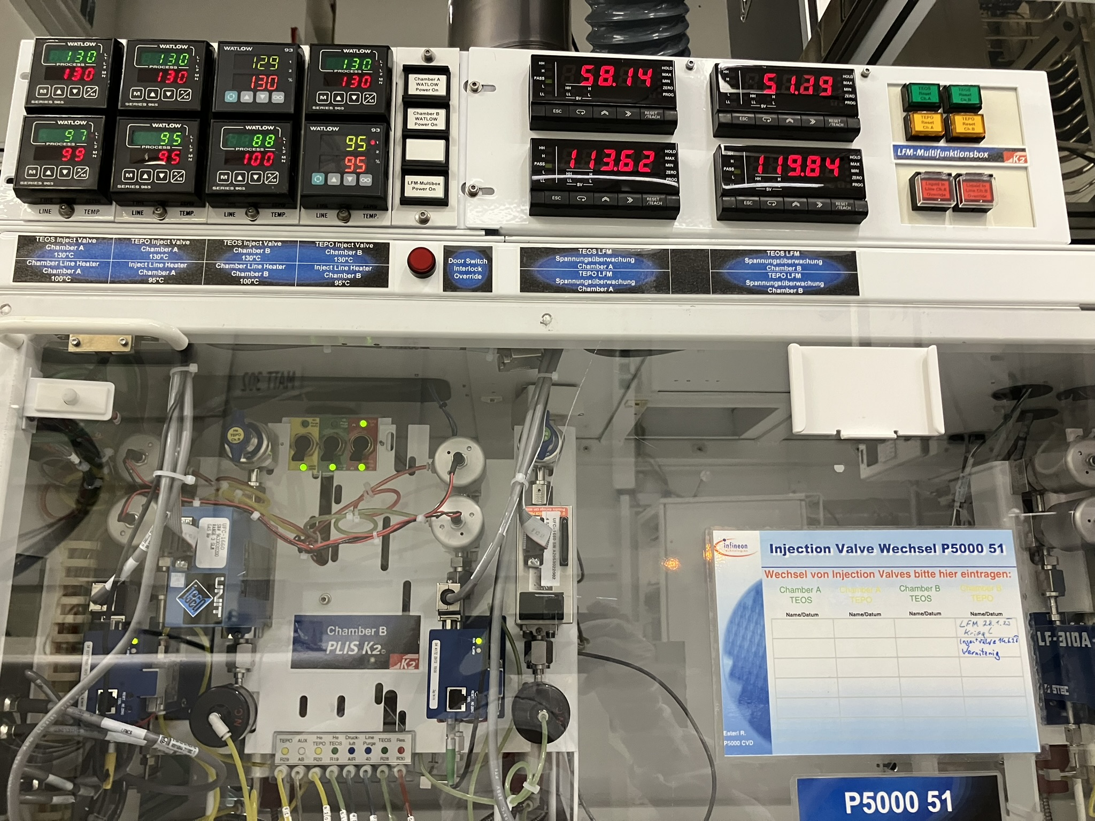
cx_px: 548
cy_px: 410
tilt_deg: +13.5
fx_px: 886
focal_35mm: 28
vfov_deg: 49.7
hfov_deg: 63.4
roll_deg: +0.5
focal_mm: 3.99
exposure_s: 1/50
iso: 160
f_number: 1.8
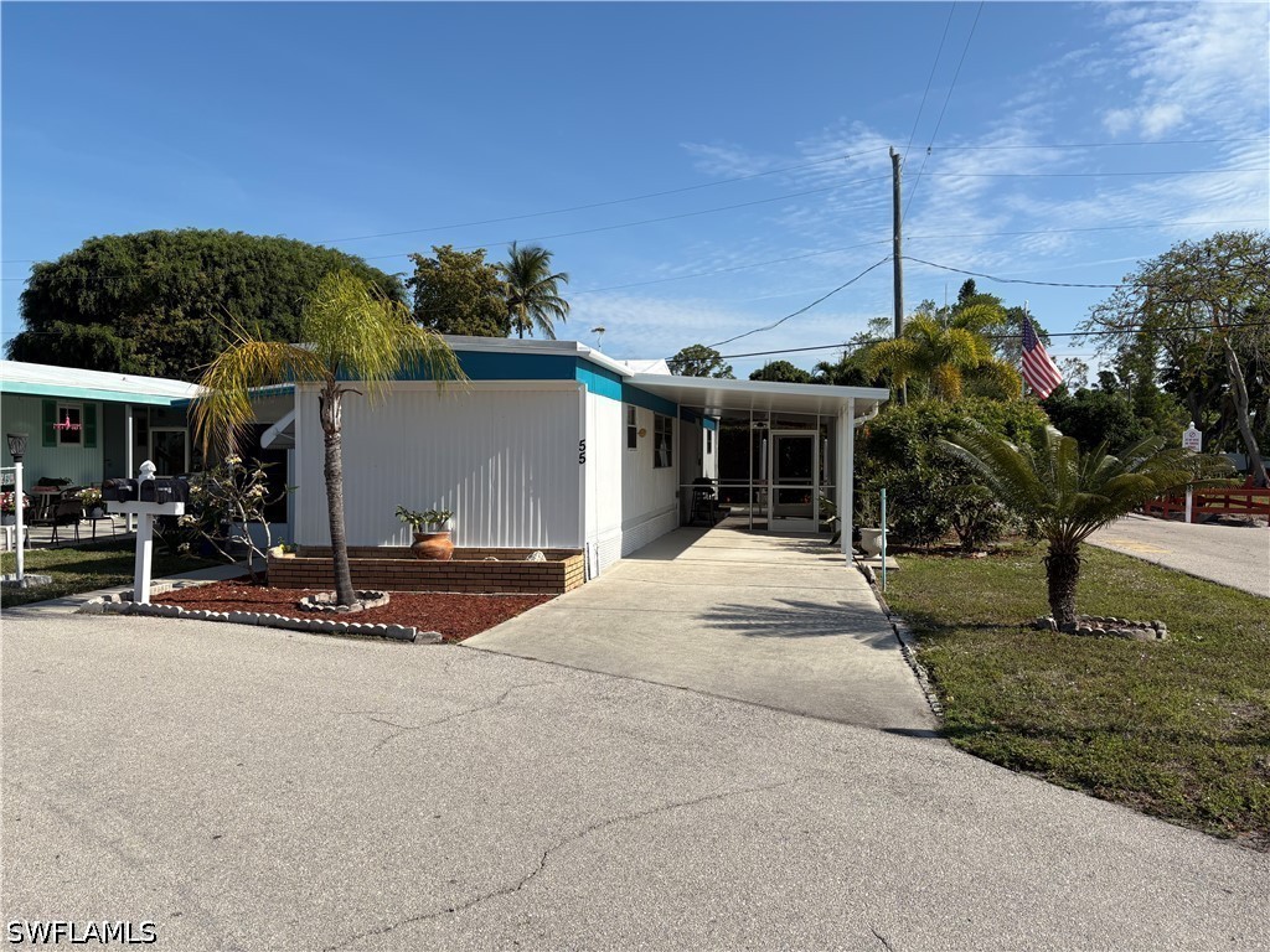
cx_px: 635
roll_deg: -0.1
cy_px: 476
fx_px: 954
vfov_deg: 53.1
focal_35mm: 26
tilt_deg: -0.3
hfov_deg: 67.3
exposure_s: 1/4950
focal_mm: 5.96
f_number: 1.6
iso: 50
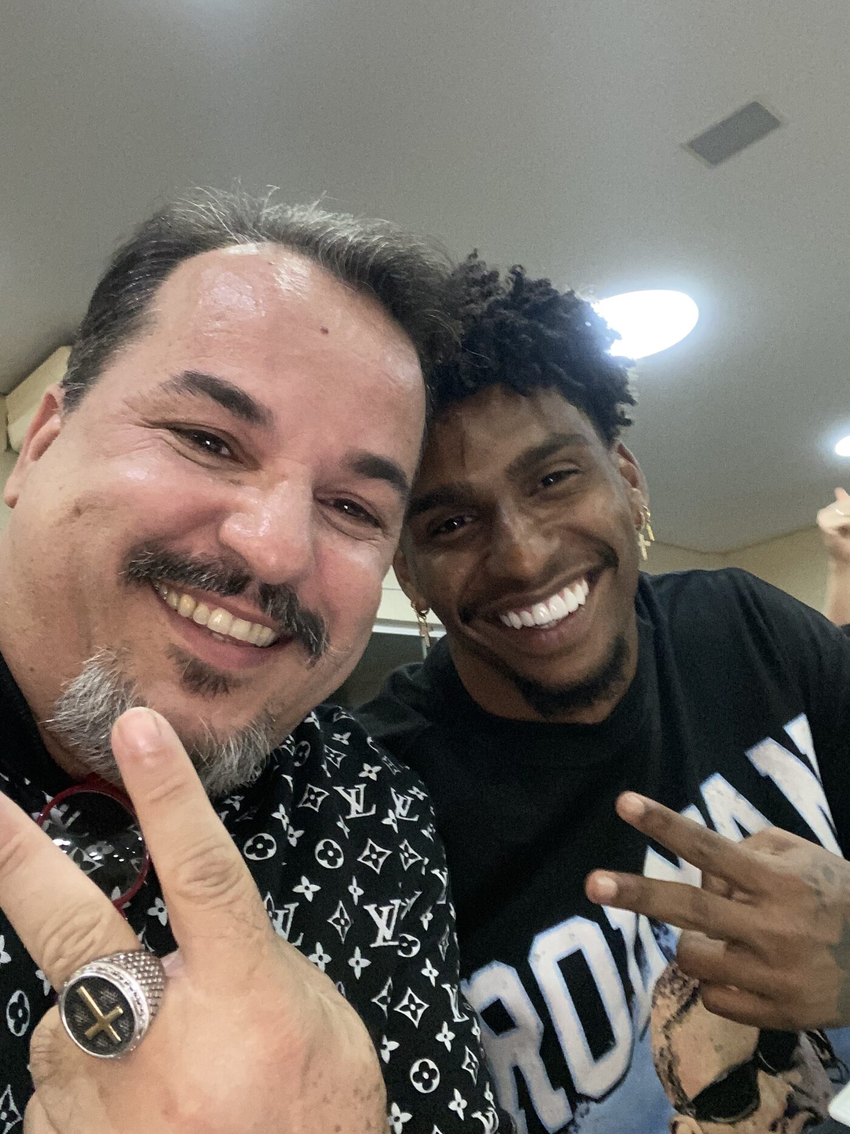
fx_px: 982
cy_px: 567
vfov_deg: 60.0
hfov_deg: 46.8
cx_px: 425
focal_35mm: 30
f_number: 2.2
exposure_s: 1/30
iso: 320
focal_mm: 2.71
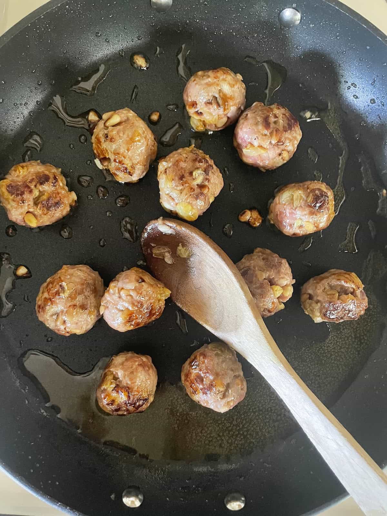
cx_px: 194
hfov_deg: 53.1
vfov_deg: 67.3
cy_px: 258
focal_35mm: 26
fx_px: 388
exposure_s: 1/30
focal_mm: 4.2
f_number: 1.6
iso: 640
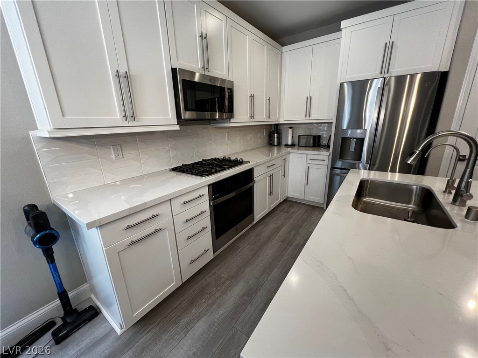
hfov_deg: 106.2
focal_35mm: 13
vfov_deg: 89.9
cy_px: 179
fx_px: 180
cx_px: 239
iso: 160
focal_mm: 1.57
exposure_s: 1/120
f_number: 1.8
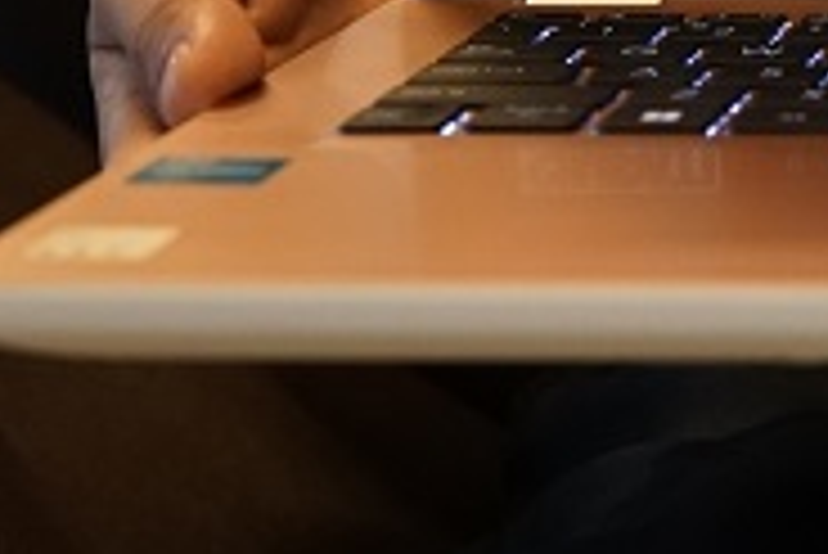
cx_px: 1354
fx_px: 3936
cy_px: -437
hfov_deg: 11.4
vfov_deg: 7.8
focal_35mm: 171
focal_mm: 30
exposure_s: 1/50
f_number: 4
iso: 1000
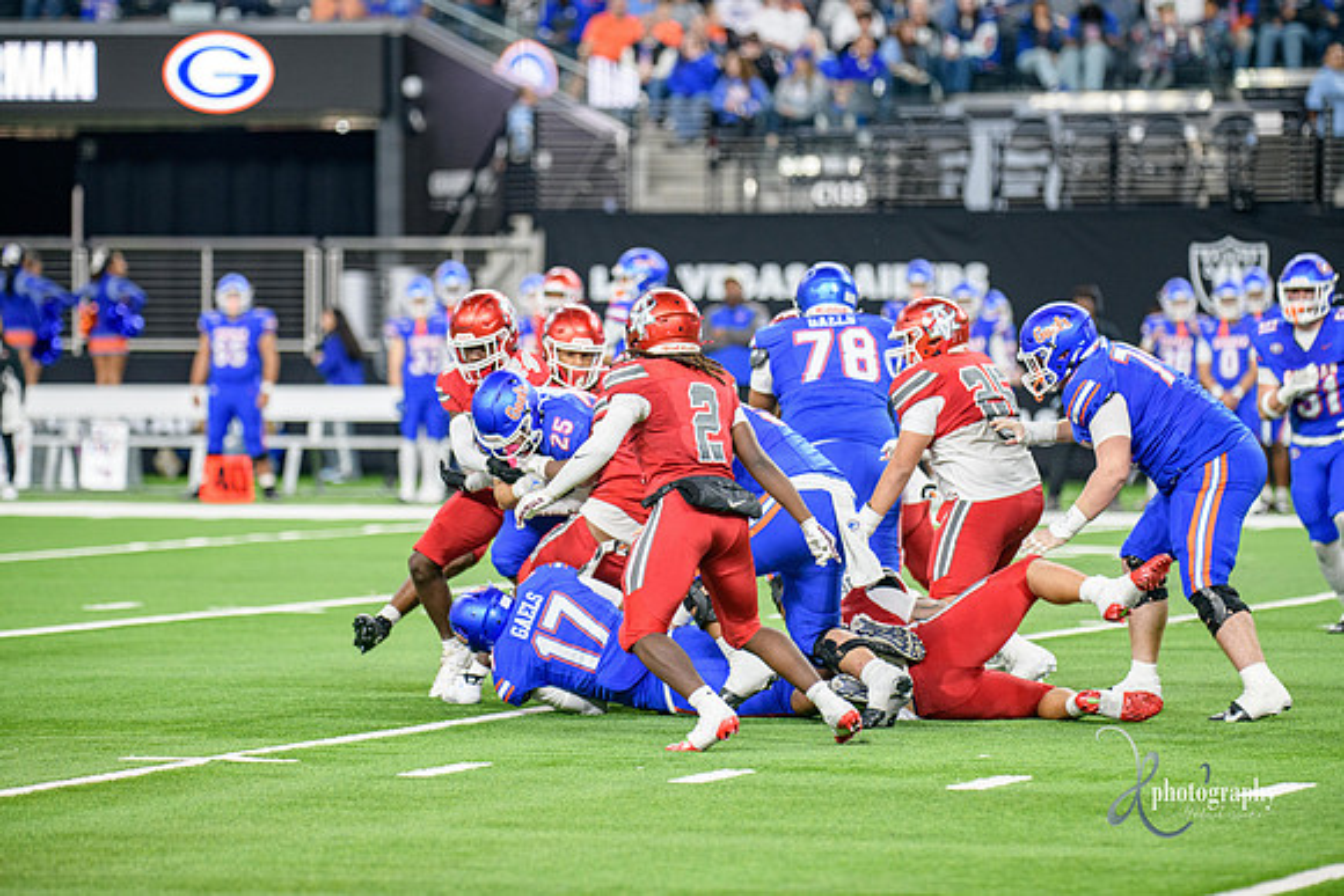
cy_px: 448
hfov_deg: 10.5
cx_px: 672
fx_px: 7281
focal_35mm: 195
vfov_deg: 7.0
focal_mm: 195
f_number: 2.8
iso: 1000
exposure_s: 1/400
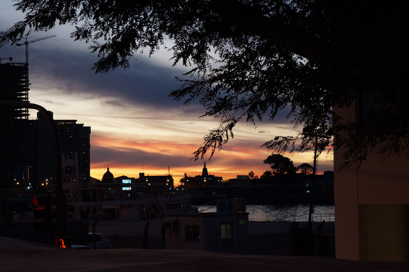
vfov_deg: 17.1
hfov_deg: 25.5
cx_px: 204
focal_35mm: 80
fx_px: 902
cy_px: 136
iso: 2000
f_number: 5
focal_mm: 53
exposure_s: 1/160
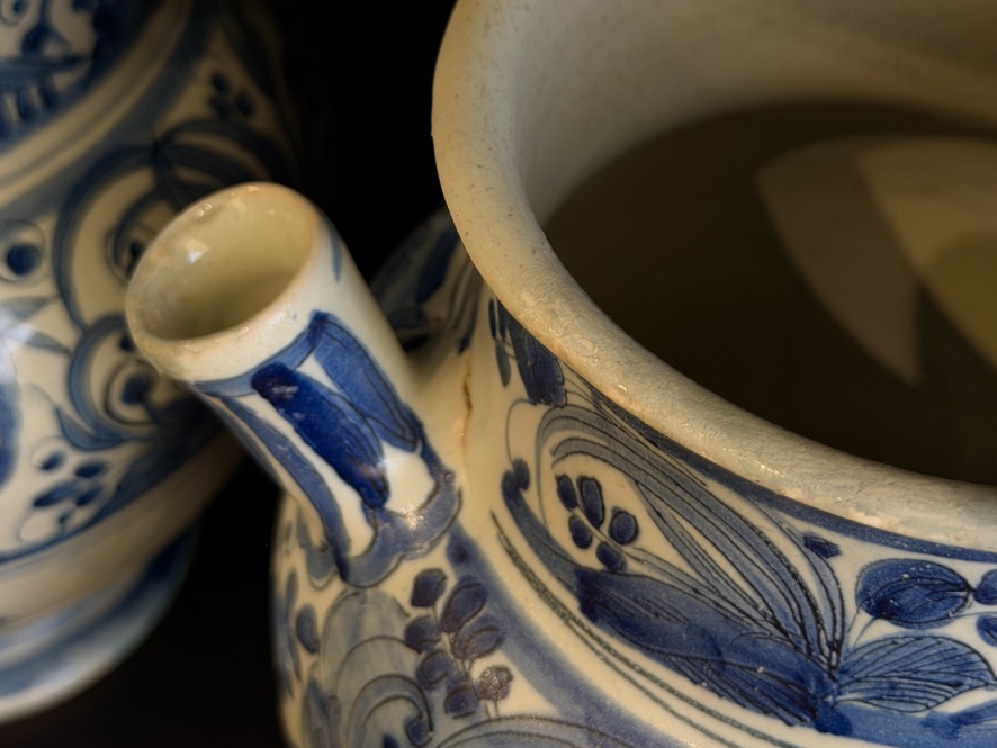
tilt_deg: -48.2
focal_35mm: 65
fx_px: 1873
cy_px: 268
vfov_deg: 22.5
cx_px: 498
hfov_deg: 29.8
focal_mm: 6.76
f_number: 1.78
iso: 125
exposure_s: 1/50
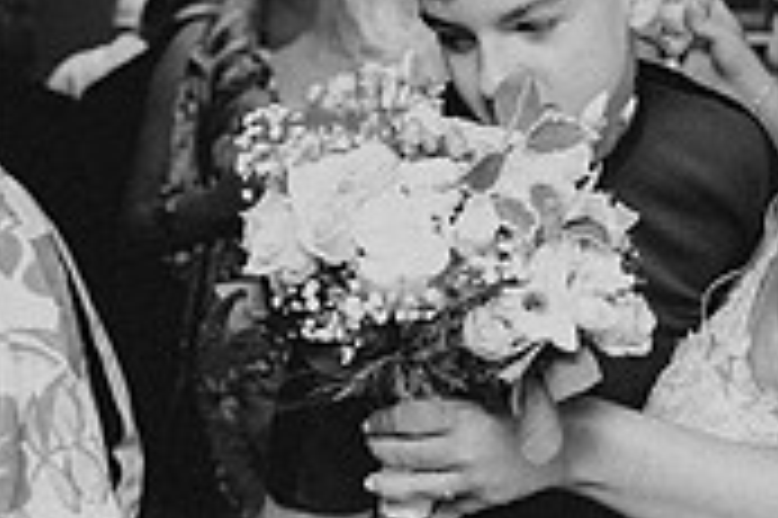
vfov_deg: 14.5
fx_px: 2029
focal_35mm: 94
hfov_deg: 21.5
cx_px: 598
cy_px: 399
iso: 1250
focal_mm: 28
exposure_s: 1/160
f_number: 2.8
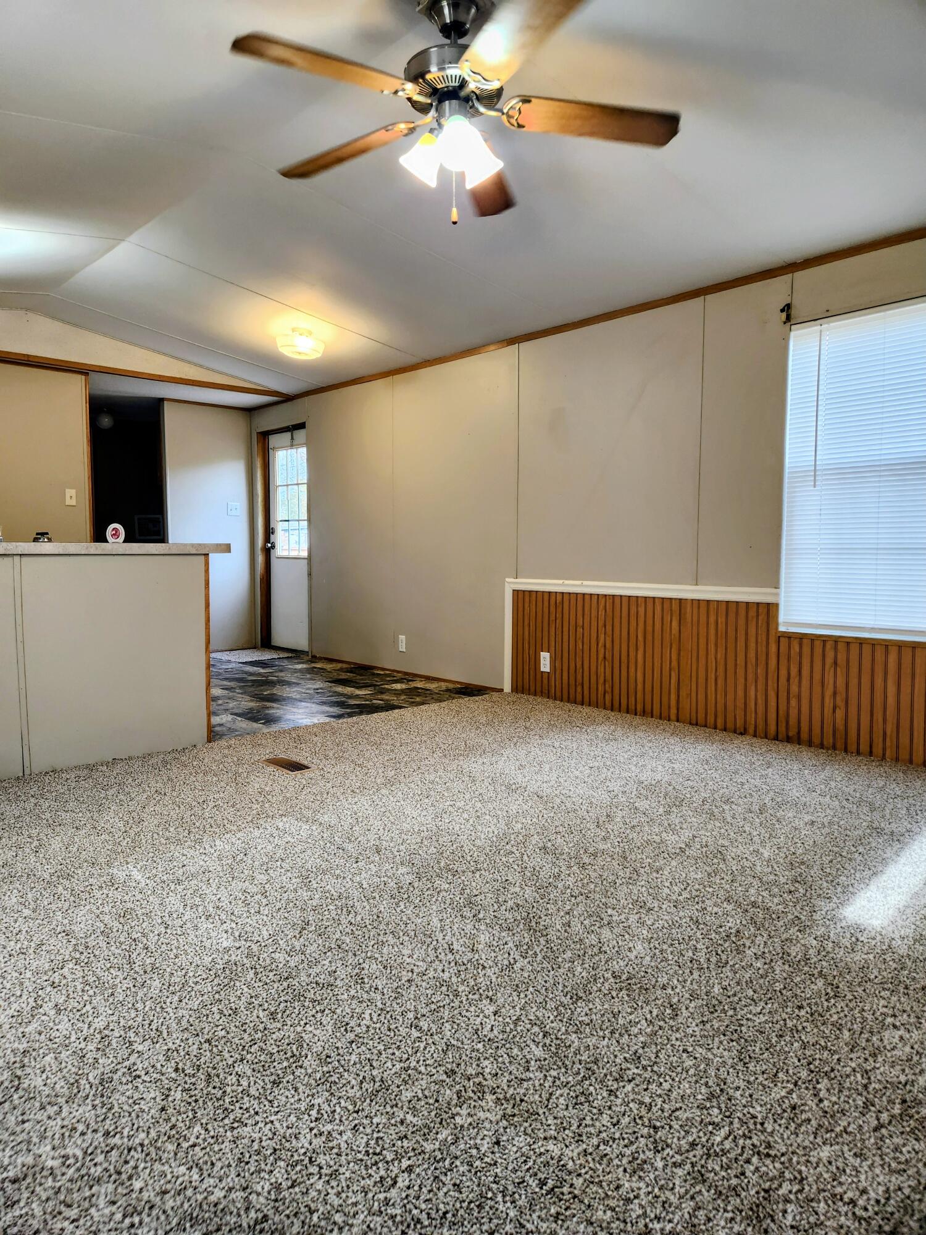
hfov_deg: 58.9
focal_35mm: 23
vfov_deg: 73.9
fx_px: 820
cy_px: 618
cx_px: 463
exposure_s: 1/180
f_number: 1.8
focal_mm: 5.4
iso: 125
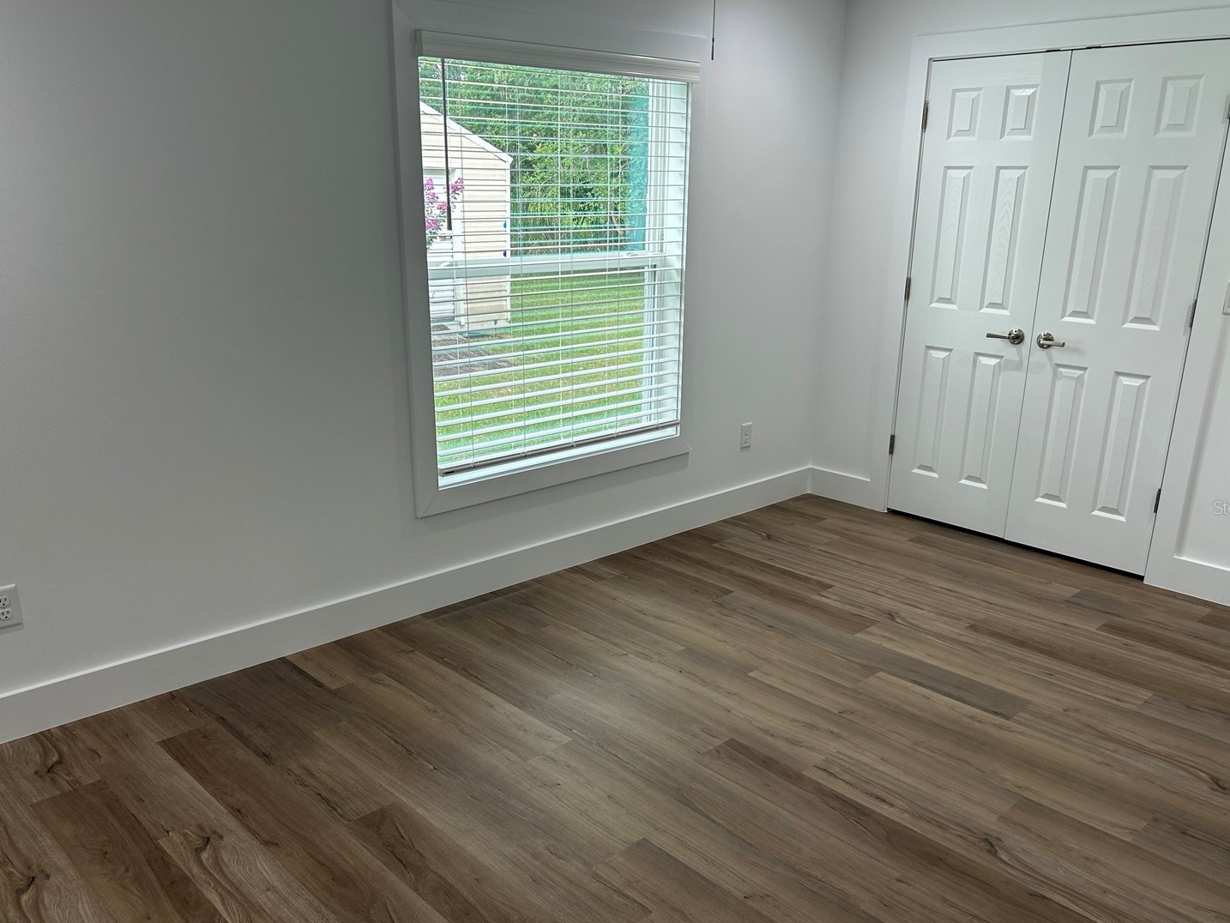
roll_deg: +0.0
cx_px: 608
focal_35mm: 29
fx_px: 1031
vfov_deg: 48.2
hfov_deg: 61.6
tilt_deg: -17.8
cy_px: 507
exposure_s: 1/120
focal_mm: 5.7
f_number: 1.5
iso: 50
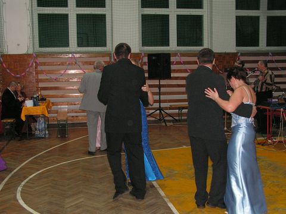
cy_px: 107
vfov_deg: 32.9
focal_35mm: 44
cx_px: 143
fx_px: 364
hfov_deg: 42.9
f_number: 3.2
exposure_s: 1/40
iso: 160
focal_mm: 7.4
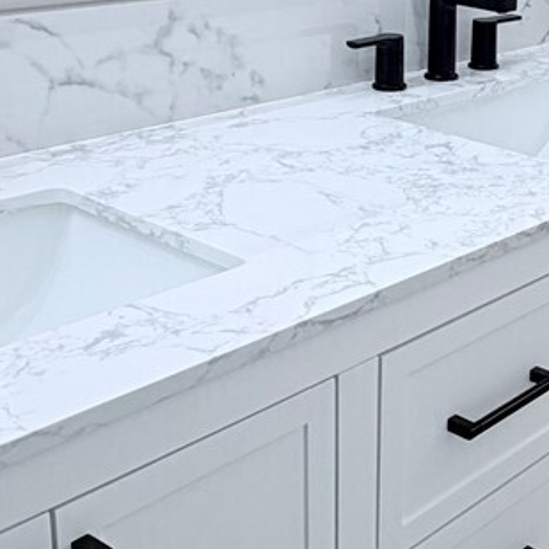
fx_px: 1148
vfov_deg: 26.4
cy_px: 110
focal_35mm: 64
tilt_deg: -14.7
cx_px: 661
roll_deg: -3.4
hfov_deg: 24.4
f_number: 2.2
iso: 100
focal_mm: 2.22
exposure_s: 1/120
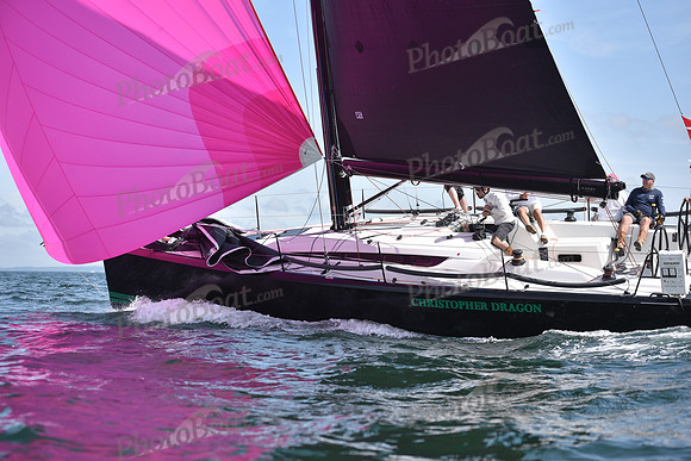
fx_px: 1344
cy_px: 230
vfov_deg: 19.5
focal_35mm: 70
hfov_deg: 28.8
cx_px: 346
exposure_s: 1/2500
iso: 200
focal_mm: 70
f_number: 3.5
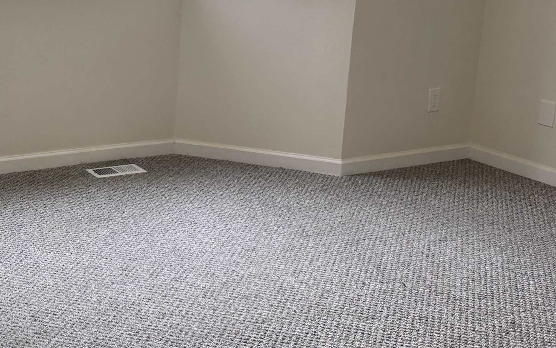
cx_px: 30
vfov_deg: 23.6
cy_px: 58
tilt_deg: -11.3
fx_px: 818
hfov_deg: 34.8
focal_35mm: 54
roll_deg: -1.1
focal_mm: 6.76
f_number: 1.78
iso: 125
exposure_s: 1/120
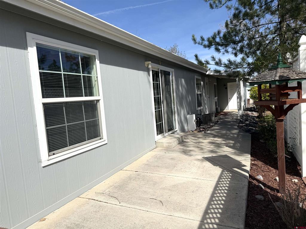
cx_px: 153
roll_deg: +4.4
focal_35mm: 24
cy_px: 114
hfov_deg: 71.6
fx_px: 212
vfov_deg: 56.8
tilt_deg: -2.4
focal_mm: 6.76
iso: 80
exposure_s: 1/7353
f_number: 1.78
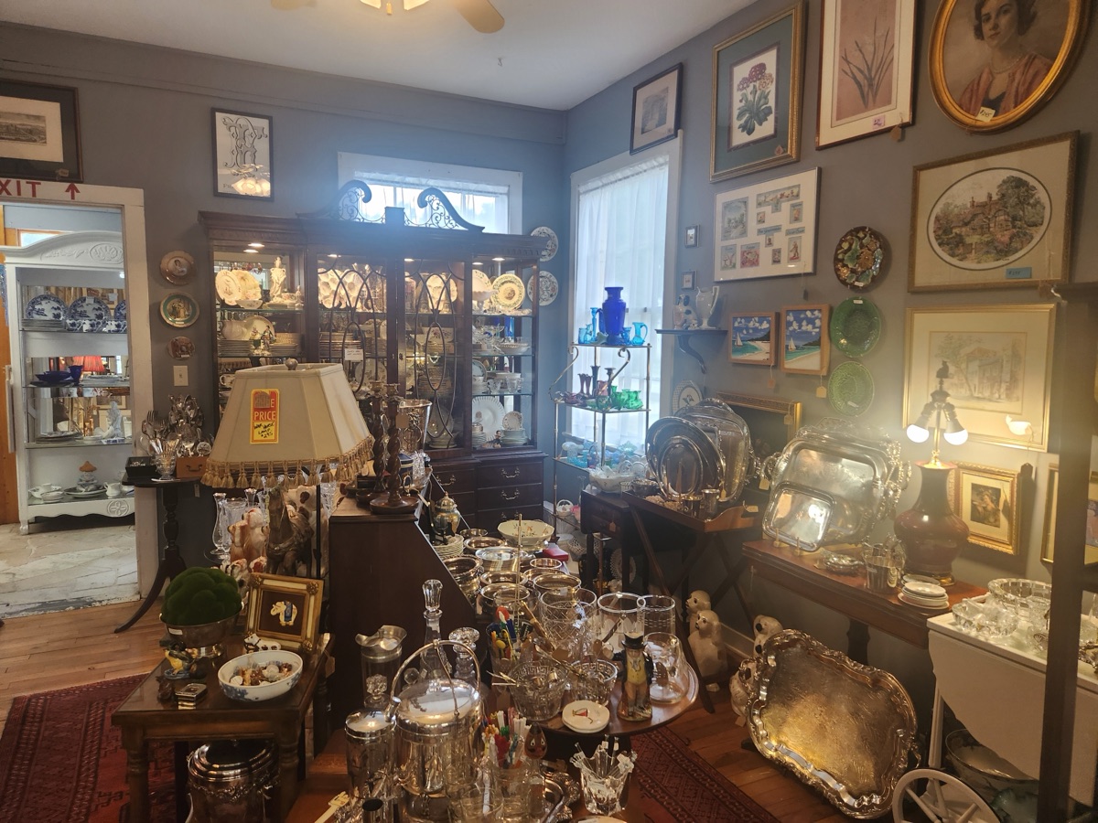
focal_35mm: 23
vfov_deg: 58.9
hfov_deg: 73.9
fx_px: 730
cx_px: 549
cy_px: 412
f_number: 1.8
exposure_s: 1/120
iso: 160
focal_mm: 5.4
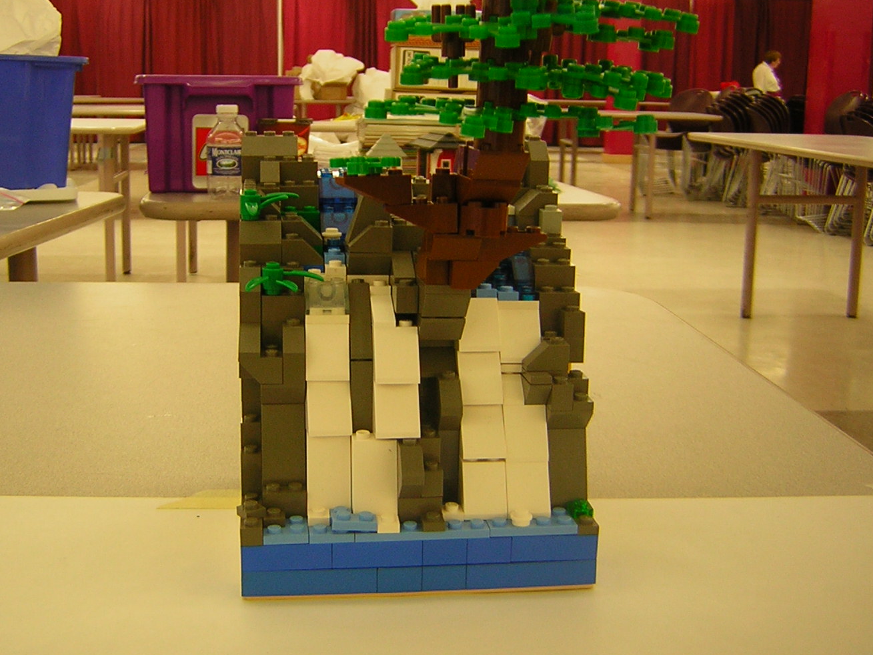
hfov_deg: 42.9
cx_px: 395
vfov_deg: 32.9
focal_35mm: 44
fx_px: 1110
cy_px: 295
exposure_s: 1/6.5
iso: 50
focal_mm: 4.7
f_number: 2.6
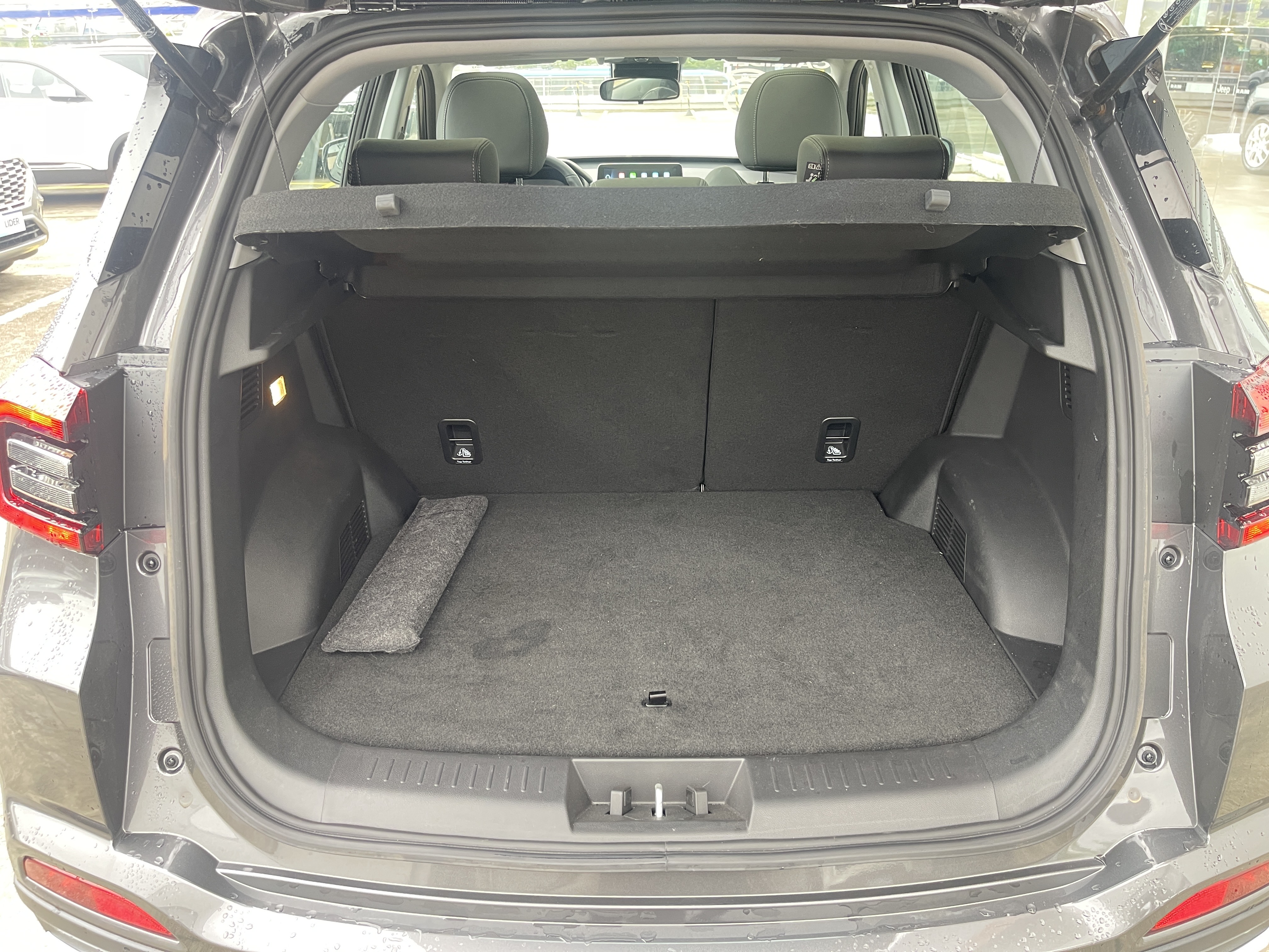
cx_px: 634
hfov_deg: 69.4
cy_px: 476
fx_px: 916
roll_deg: +1.0
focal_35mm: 25
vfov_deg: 54.9
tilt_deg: -23.7
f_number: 1.6
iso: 160
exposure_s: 1/60
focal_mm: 5.1
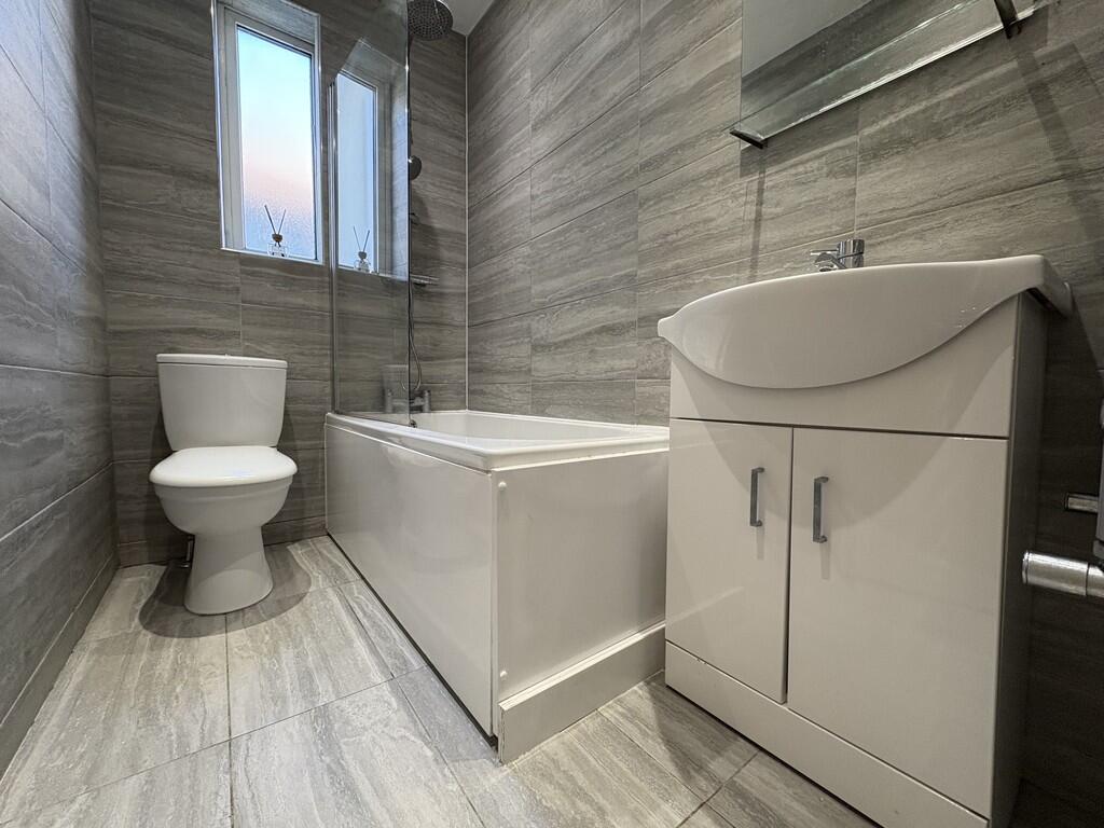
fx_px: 446
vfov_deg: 85.7
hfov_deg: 102.1
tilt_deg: -2.7
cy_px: 414
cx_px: 552
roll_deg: +0.2
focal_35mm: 14
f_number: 2.2
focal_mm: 2.22
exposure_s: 1/100
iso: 250
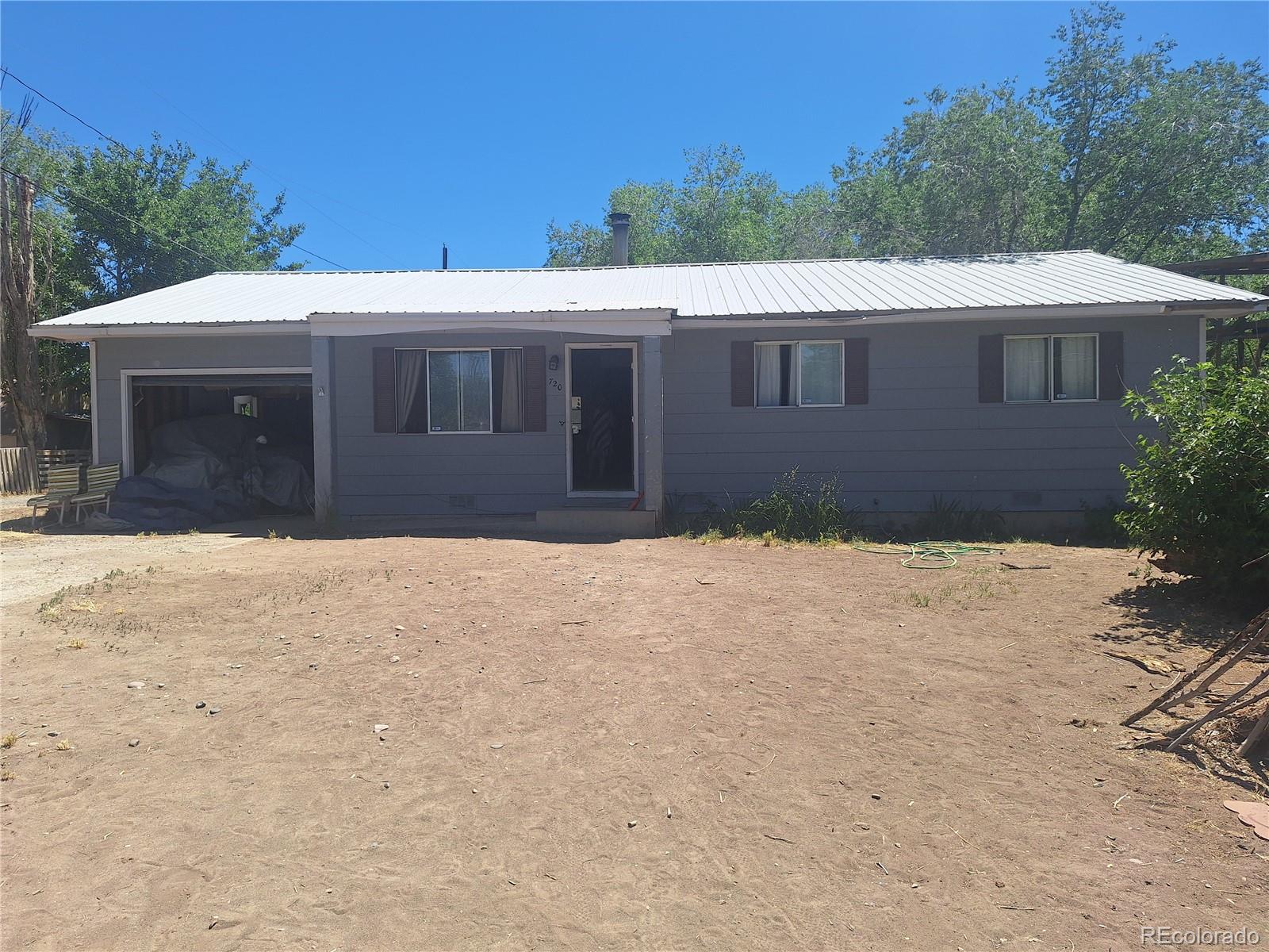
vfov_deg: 58.9
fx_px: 843
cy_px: 476
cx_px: 634
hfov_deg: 73.9
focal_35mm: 23
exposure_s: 1/2481
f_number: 1.8
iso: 40
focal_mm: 5.54
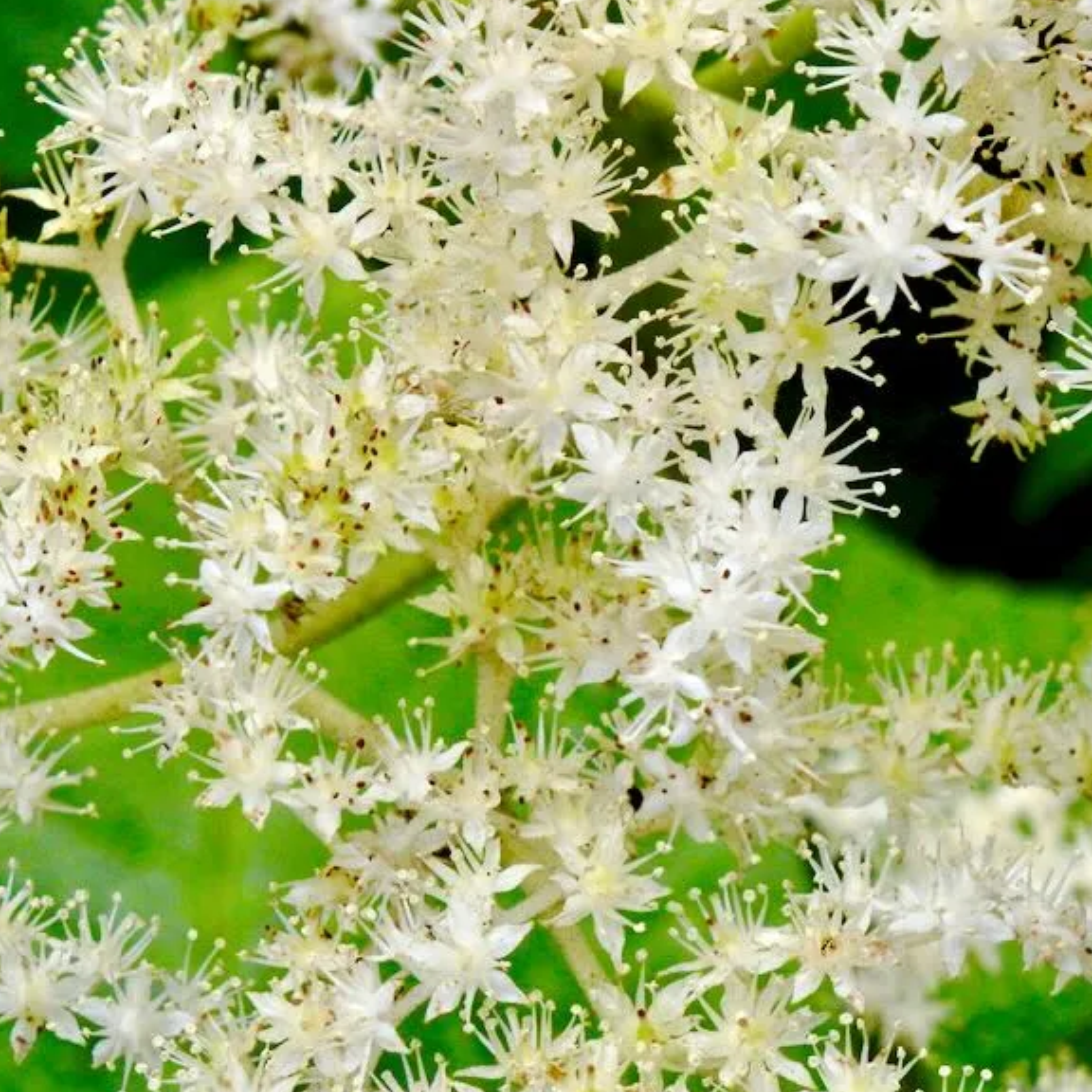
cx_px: 455
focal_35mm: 209
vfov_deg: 8.4
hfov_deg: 8.4
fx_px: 7459
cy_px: 394
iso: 160
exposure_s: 1/451
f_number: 4.6
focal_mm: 24
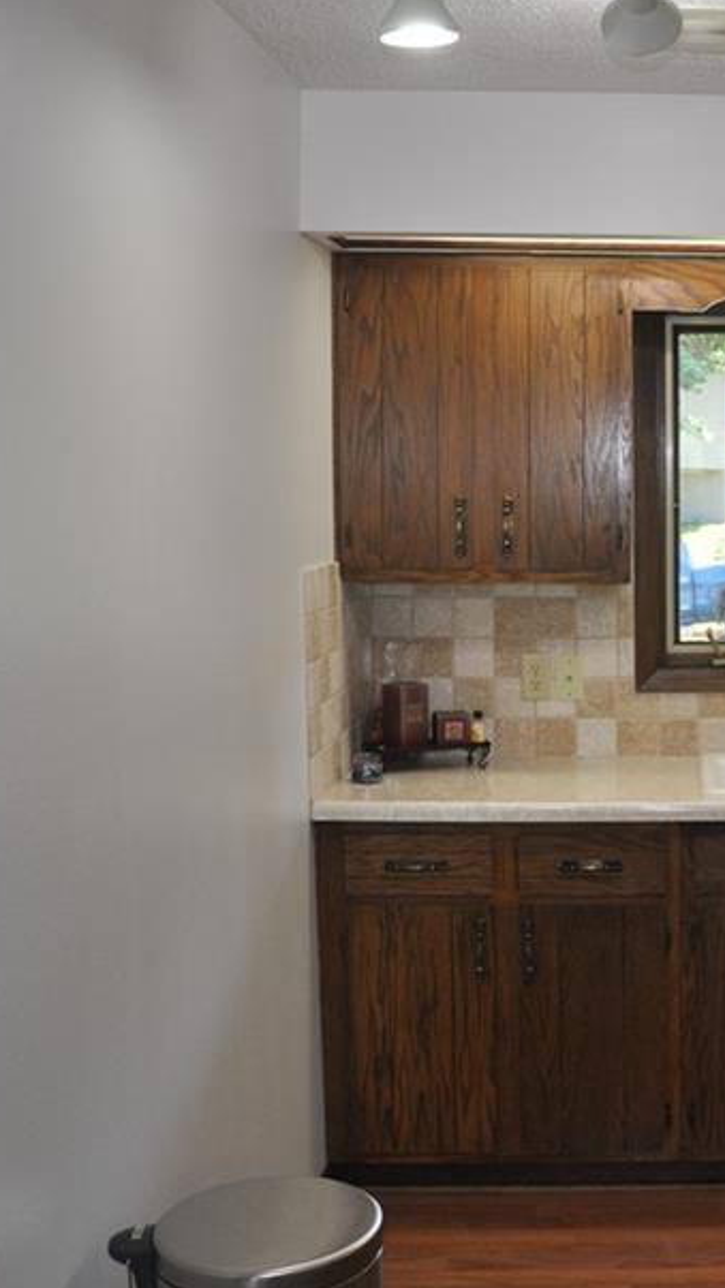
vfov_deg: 42.8
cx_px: 793
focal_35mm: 48
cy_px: 581
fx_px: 1639
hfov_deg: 23.4
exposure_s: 1/125
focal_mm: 18
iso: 500
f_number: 3.5
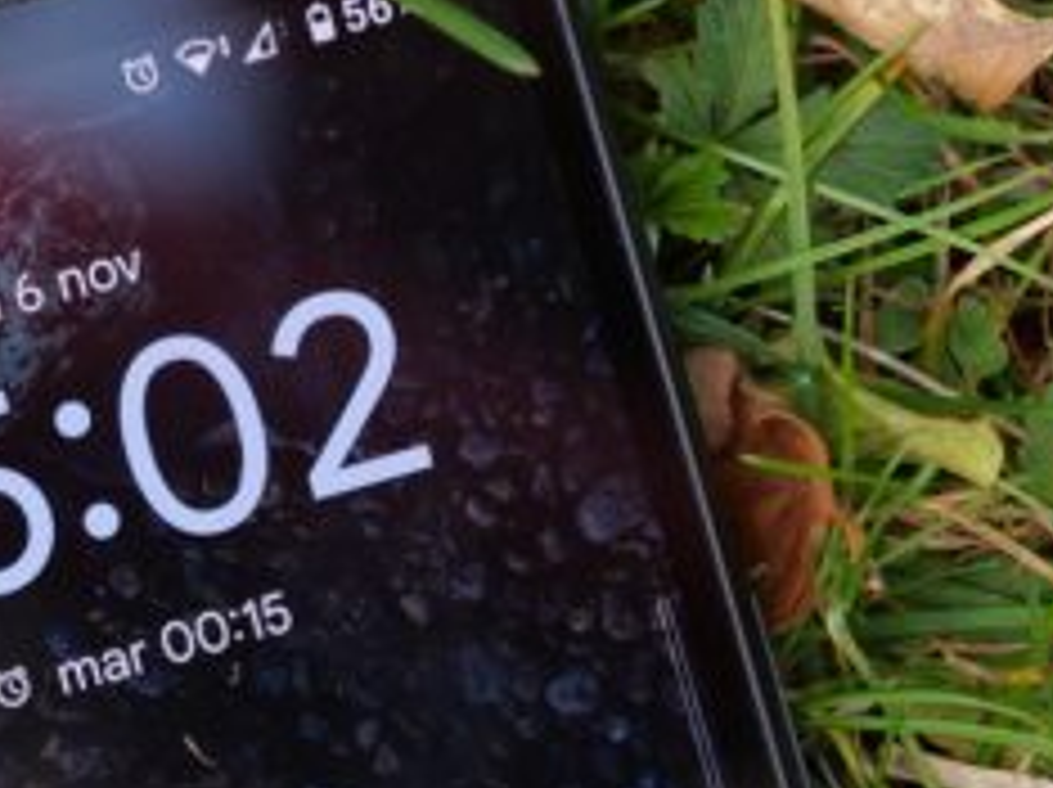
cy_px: 1304
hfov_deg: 3.0
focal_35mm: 652
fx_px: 19813
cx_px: 522
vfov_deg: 2.3
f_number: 3.2
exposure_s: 1/160
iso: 200
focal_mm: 60
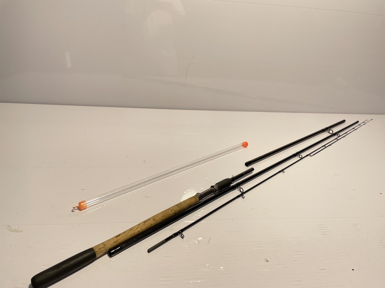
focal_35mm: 26
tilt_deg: -23.6
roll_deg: -4.5
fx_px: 289
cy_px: 144
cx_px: 192
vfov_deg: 53.1
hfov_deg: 67.3
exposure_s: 1/311
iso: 32
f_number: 1.6
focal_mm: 4.2
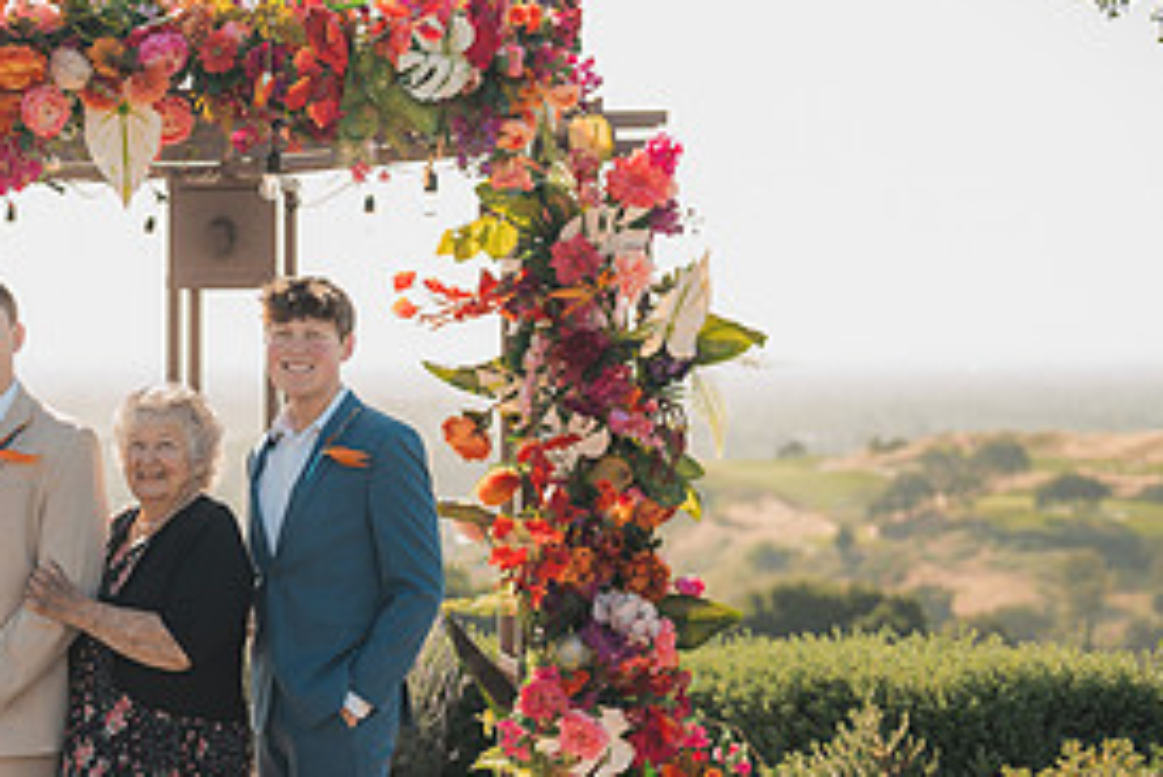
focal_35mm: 106
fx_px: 3426
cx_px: -34
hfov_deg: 18.7
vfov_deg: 12.9
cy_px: 567
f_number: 2
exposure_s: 1/1000
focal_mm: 50
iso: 50
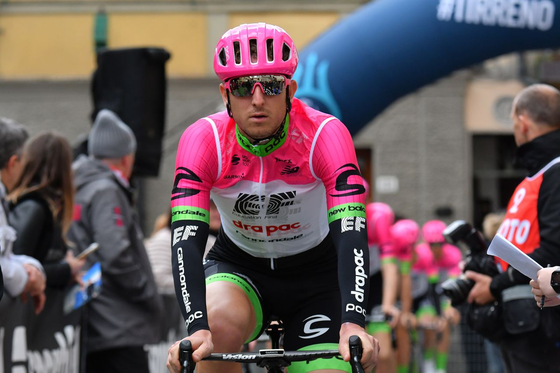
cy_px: 186
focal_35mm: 330
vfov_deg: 4.2
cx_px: 280
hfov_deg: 6.2
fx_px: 5132
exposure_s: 1/1000
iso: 1250
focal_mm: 220
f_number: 8
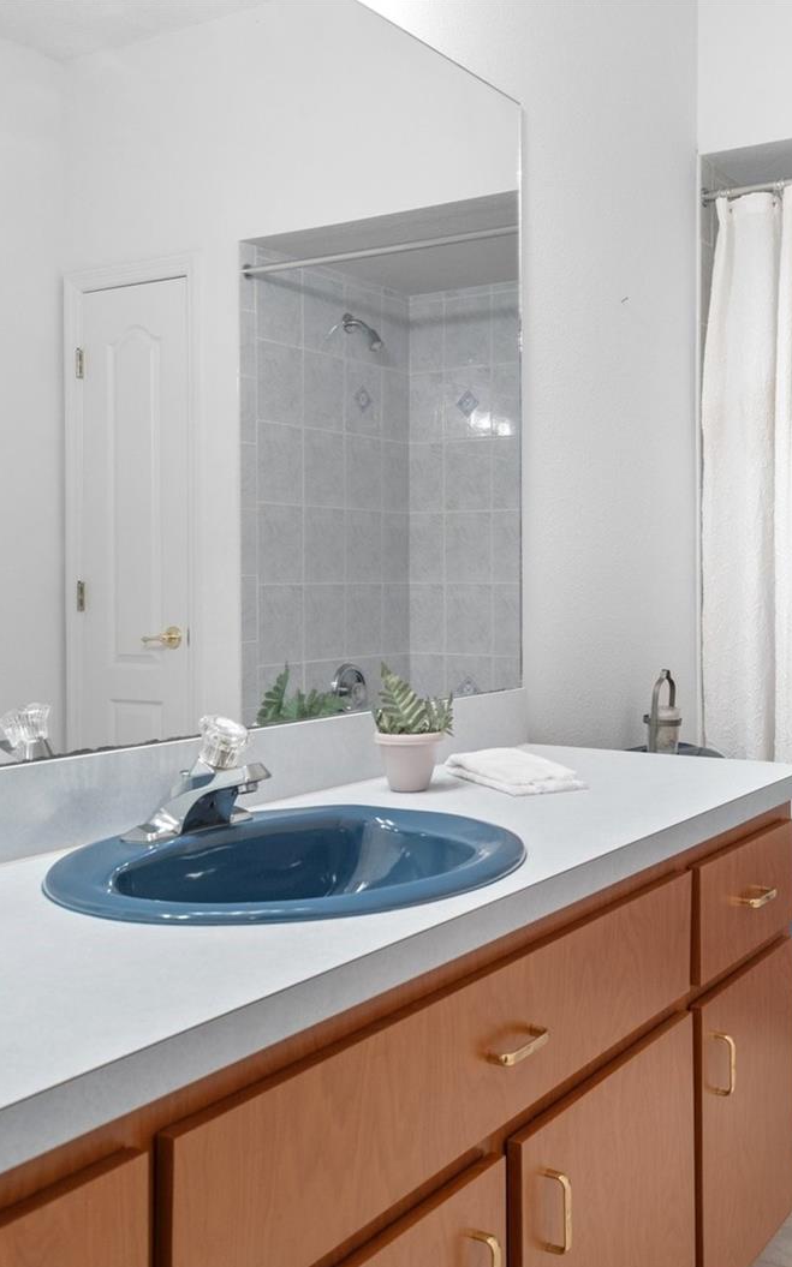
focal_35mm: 34
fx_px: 1175
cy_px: 638
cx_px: 592
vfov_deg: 56.7
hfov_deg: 36.4
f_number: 8
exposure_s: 1
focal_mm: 22
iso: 640
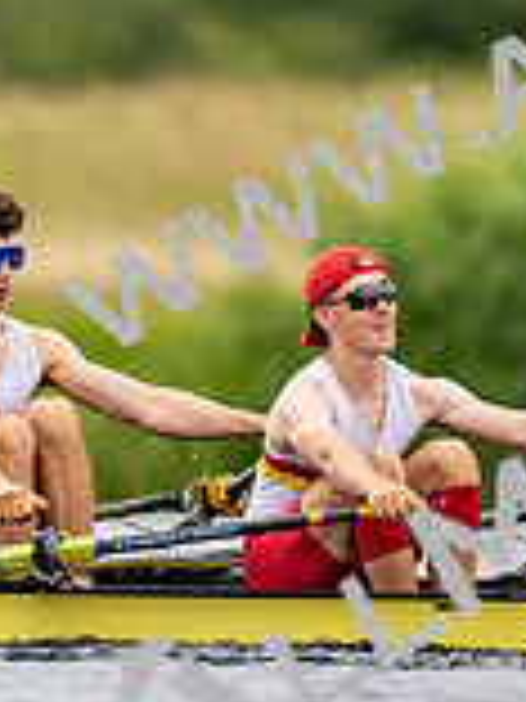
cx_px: -265
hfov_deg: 0.7
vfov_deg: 0.9
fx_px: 43459
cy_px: 423
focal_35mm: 2145
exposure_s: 1/2500
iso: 720
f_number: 4
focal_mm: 600
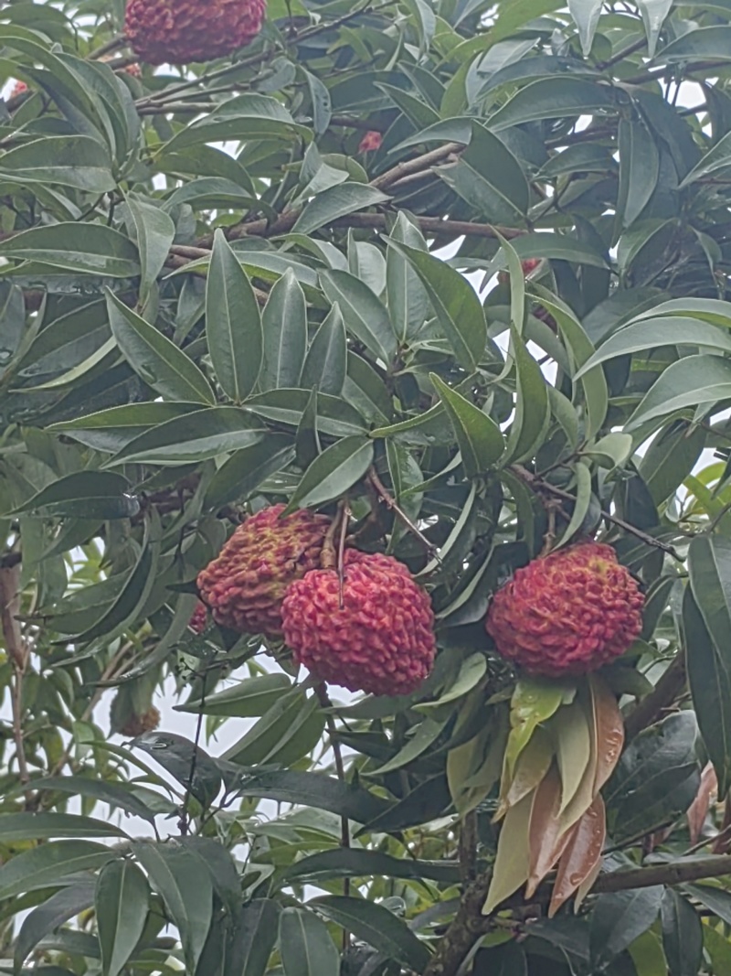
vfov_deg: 19.8
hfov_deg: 14.9
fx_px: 2788
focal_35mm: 99
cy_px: 488
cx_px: 366
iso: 50
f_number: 1.9
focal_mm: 5.52
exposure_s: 1/2151
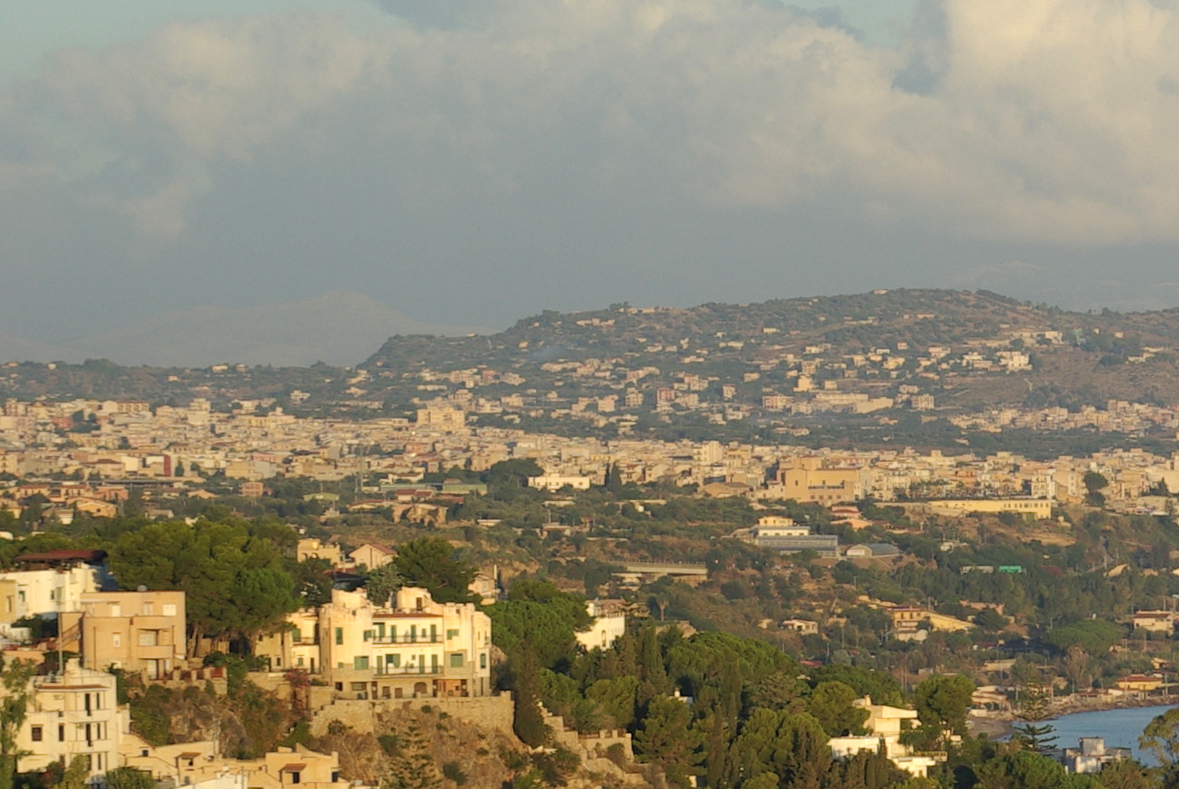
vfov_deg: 5.2
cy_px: 987
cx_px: 1624
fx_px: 8668
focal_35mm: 264
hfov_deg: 7.7
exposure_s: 1/125
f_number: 8
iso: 100
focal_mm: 63
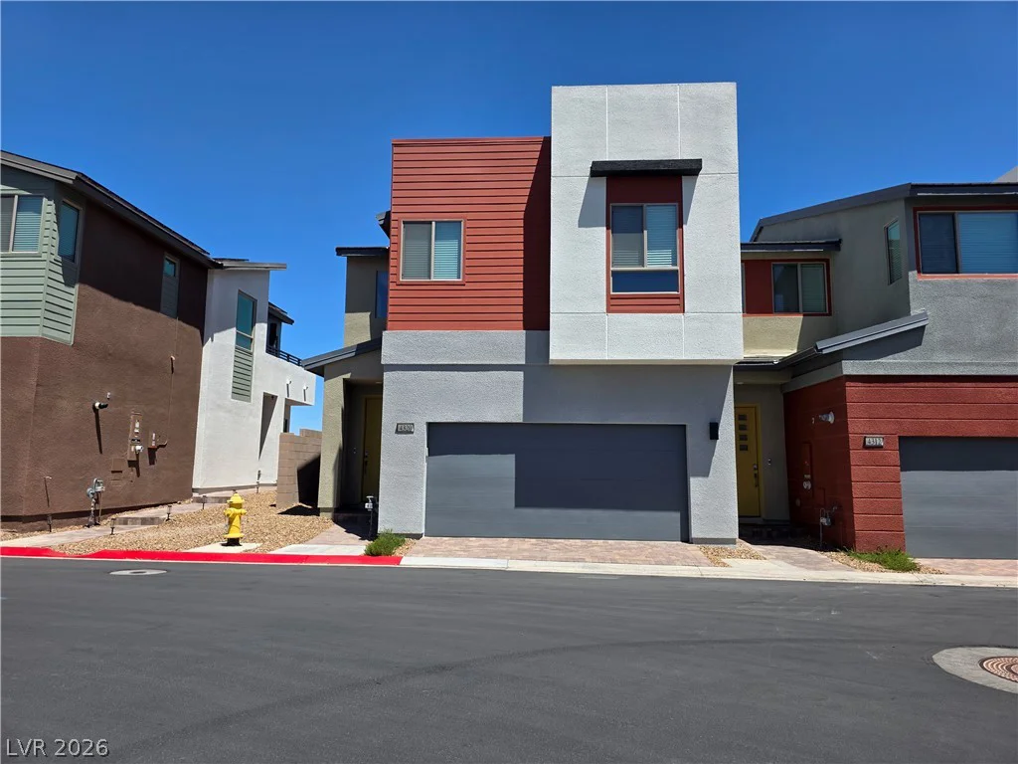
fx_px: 676
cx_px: 509
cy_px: 382
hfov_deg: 73.9
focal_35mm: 23
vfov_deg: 58.9
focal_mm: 6.3
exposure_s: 1/2866
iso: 40
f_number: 1.7
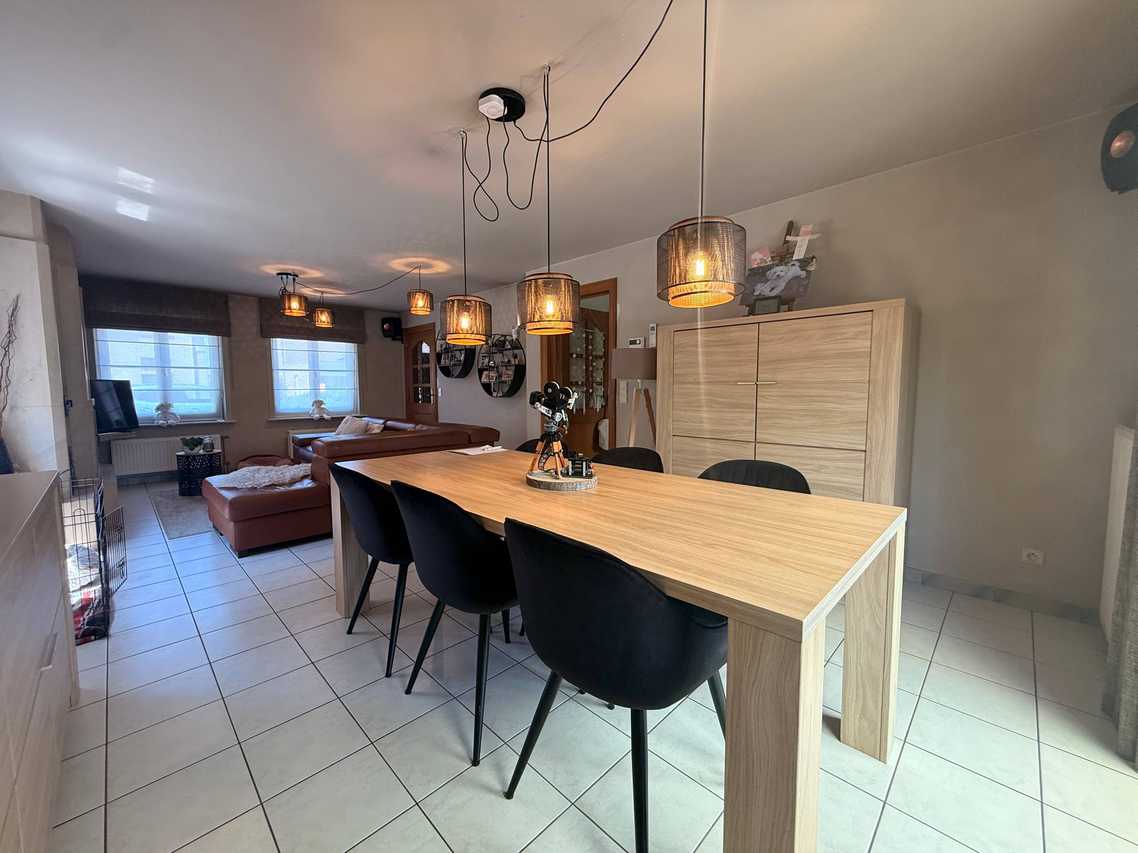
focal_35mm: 14
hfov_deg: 102.1
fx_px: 460
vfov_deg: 85.7
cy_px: 426
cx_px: 569
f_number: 2.2
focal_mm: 2.22
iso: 200
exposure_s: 1/99
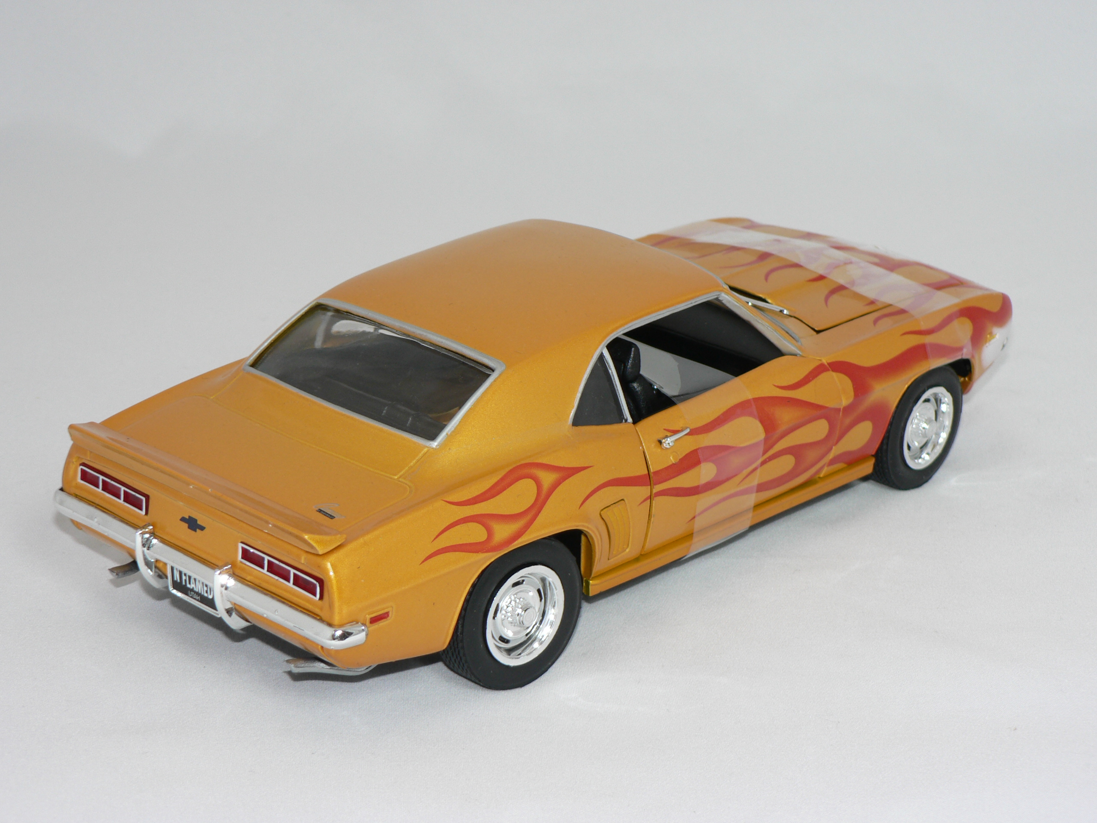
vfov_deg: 19.9
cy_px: 412
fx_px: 2345
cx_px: 548
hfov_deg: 26.3
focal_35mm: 74
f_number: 3.2
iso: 80
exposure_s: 1/60
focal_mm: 12.4
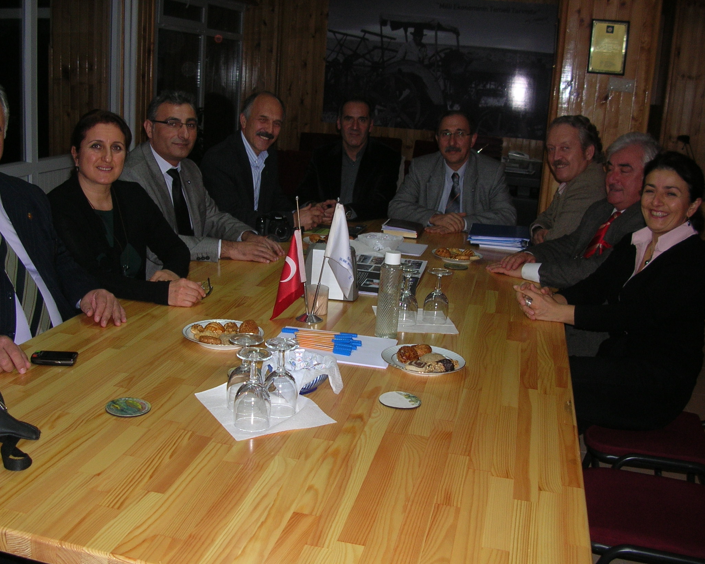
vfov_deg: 39.2
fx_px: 793
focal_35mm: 38
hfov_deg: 47.9
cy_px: 282
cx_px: 332
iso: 60
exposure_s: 1/60.1
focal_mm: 5.8
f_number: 2.8
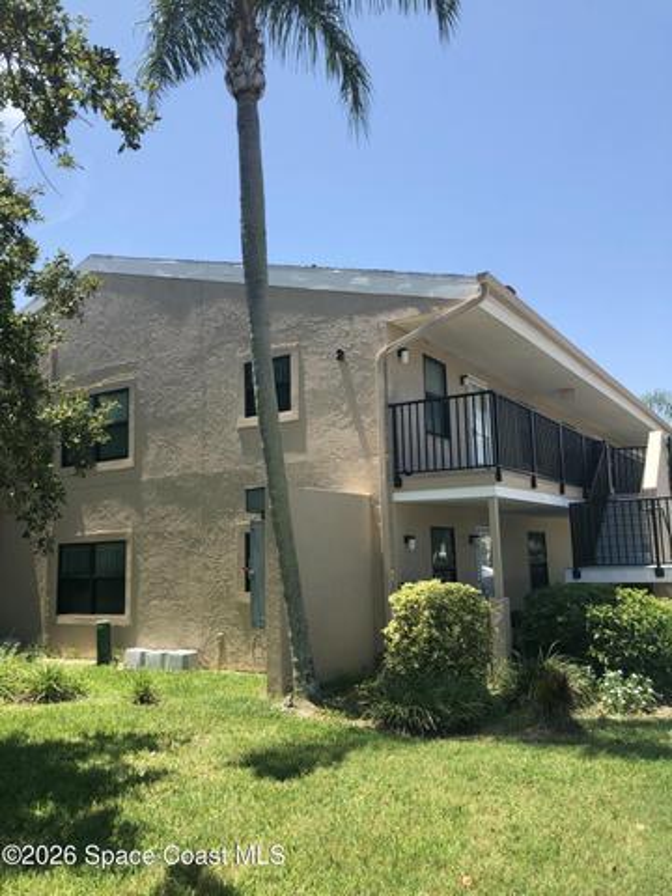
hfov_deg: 49.7
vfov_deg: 63.4
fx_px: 725
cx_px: 336
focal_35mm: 28
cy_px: 448
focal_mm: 3.99
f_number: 1.8
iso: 20
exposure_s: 1/1350
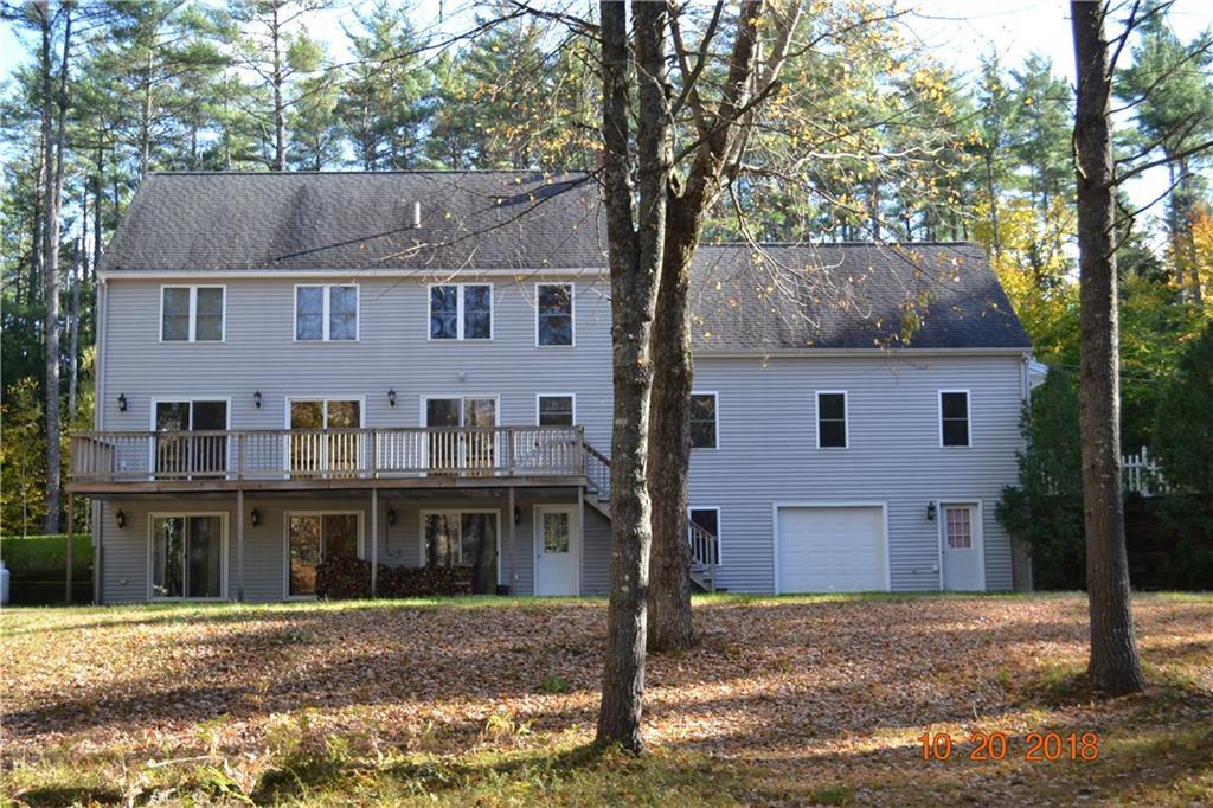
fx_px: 1516
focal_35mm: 45
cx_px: 606
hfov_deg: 43.6
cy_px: 404
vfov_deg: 29.8
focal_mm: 30
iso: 180
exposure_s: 1/125
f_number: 5.6
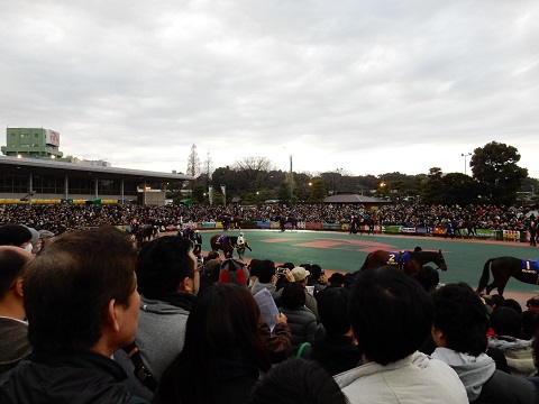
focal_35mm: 25
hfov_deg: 69.4
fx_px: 389
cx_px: 270
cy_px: 202
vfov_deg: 54.9
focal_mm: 4.5
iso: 400
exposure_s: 1/200
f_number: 3.7
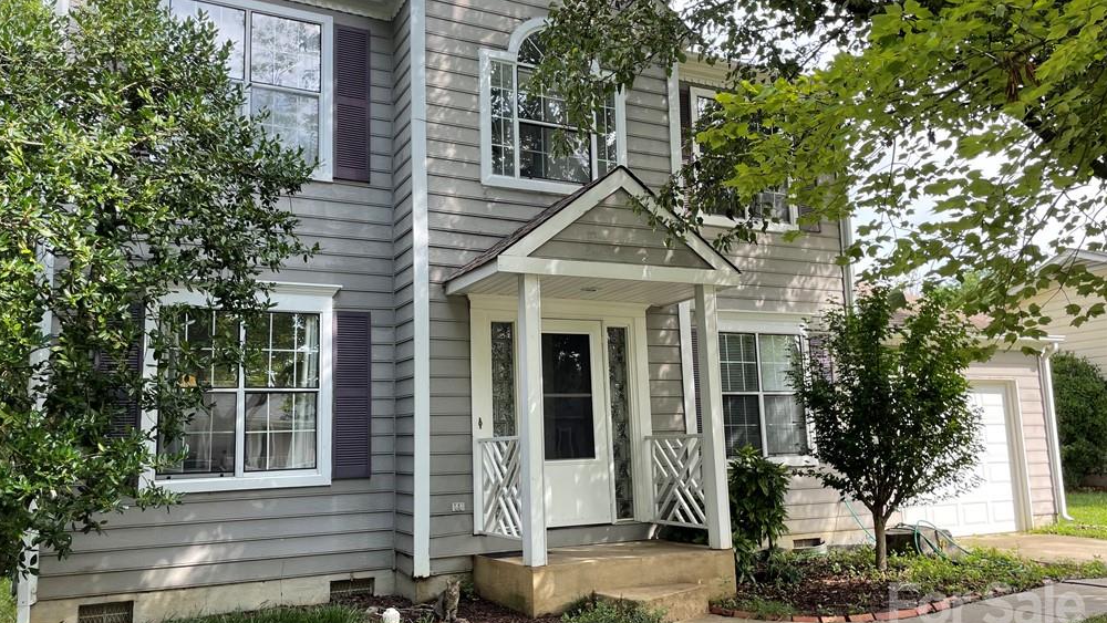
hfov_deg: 66.1
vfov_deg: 40.2
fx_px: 851
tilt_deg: +7.8
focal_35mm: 29
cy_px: 318
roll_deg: +1.7
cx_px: 545
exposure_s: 1/518
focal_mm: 4.2
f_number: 1.6
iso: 32
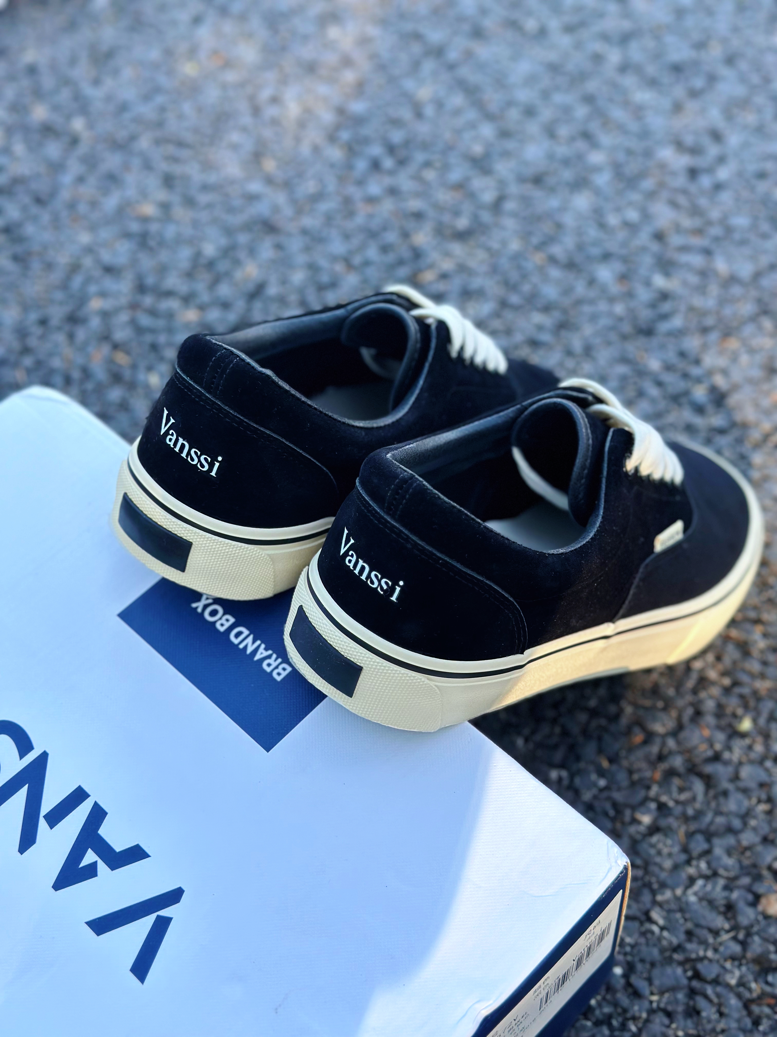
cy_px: 518
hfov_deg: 30.3
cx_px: 388
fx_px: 1437
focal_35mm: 48
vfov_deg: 39.7
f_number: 1.78
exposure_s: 1/604
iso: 80
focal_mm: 6.86
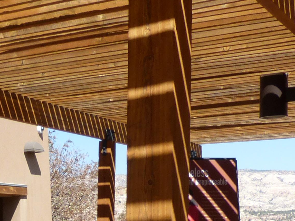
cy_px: 316
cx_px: -34
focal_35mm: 87
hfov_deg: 21.3
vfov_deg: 15.8
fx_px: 741
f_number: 5
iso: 100
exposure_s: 1/320
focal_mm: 4.5
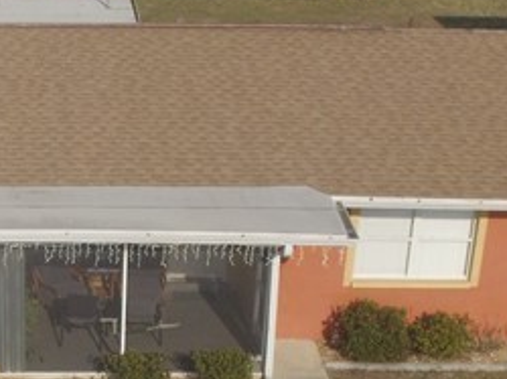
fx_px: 1200
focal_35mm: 82
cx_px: 77
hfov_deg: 23.4
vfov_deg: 17.6
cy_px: 363
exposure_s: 1/2247
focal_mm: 3.61
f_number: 2.8
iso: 100
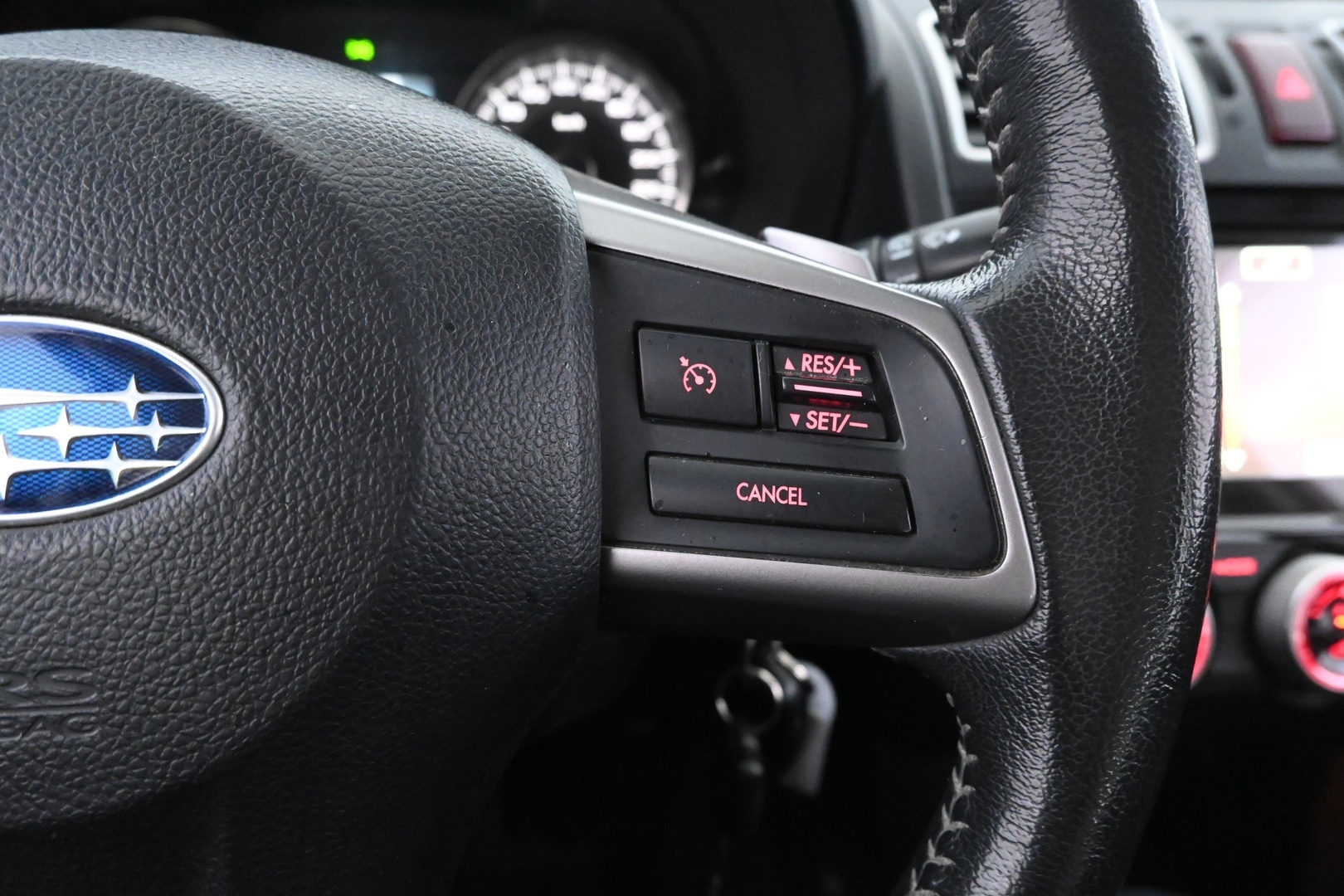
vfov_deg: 53.1
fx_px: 896
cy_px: 448
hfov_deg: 73.7
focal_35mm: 24
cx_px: 672
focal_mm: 16
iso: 7200
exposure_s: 1/25
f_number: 5
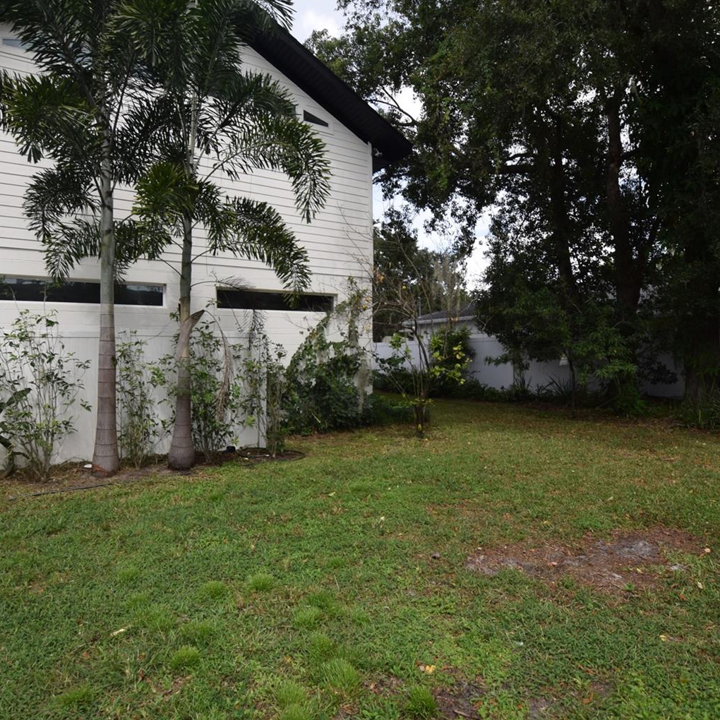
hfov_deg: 74.8
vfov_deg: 74.8
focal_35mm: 20
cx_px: 357
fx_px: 471
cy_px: 366
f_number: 7.1
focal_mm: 10
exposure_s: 1/200
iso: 100
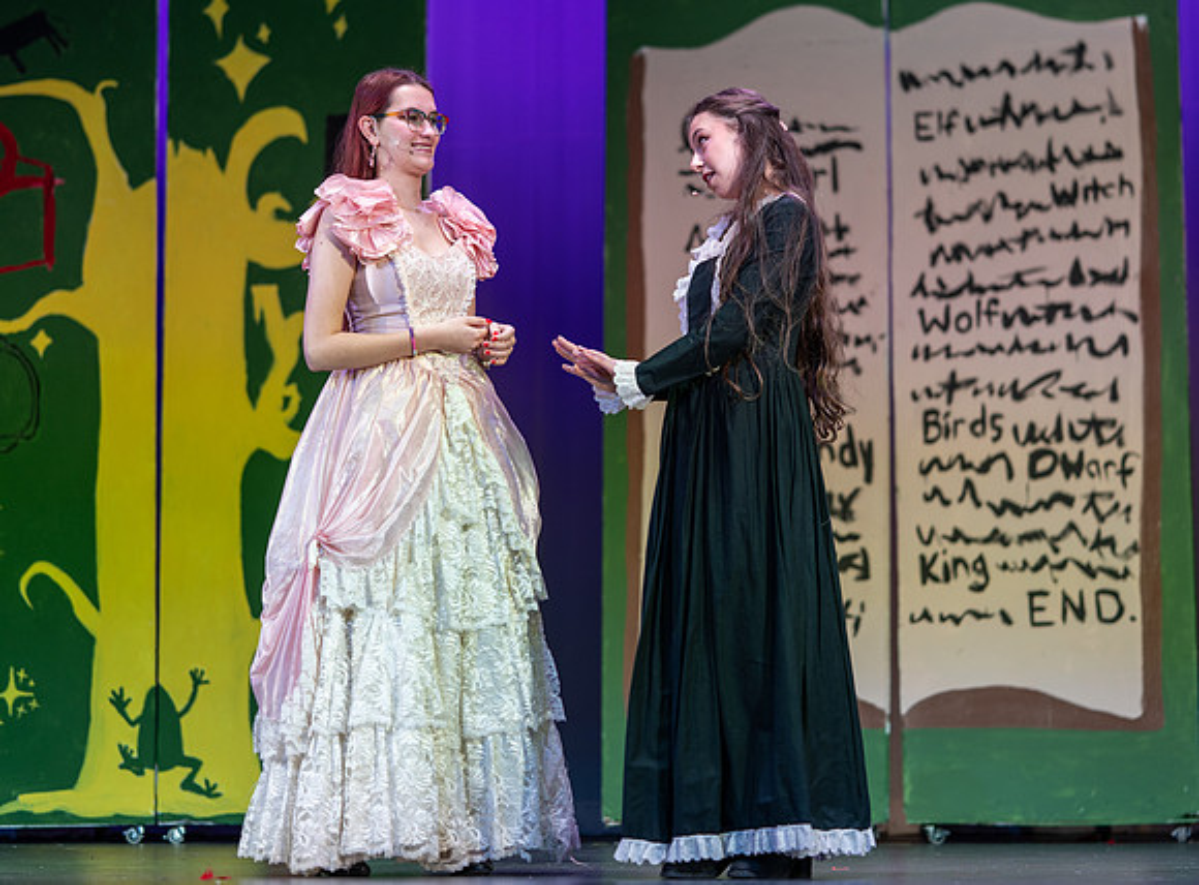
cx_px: 645
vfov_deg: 13.1
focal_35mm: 112
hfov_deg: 17.7
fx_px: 3851
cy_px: 371
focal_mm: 85
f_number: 1.8
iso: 200
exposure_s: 1/400
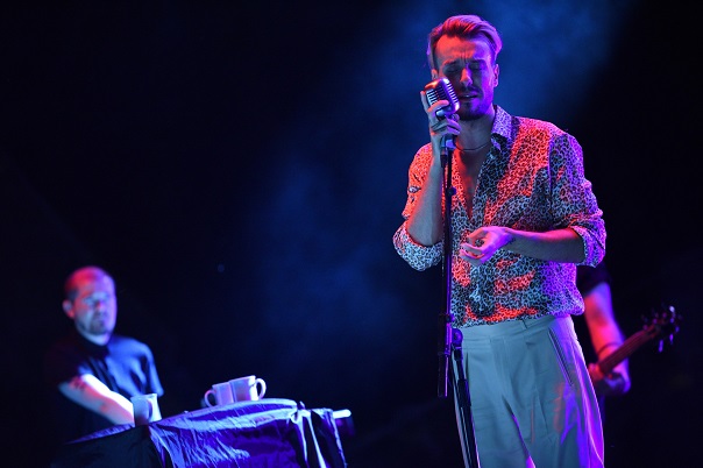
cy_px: 234
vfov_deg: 6.9
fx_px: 3903
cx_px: 352
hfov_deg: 10.3
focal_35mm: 200
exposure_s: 1/80
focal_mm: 200
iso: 3200
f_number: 2.8
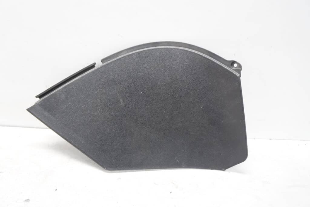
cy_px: 104
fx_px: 233
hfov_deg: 67.4
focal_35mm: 27
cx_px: 155
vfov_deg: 47.9
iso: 500
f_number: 3.5
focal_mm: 18
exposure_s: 1/60
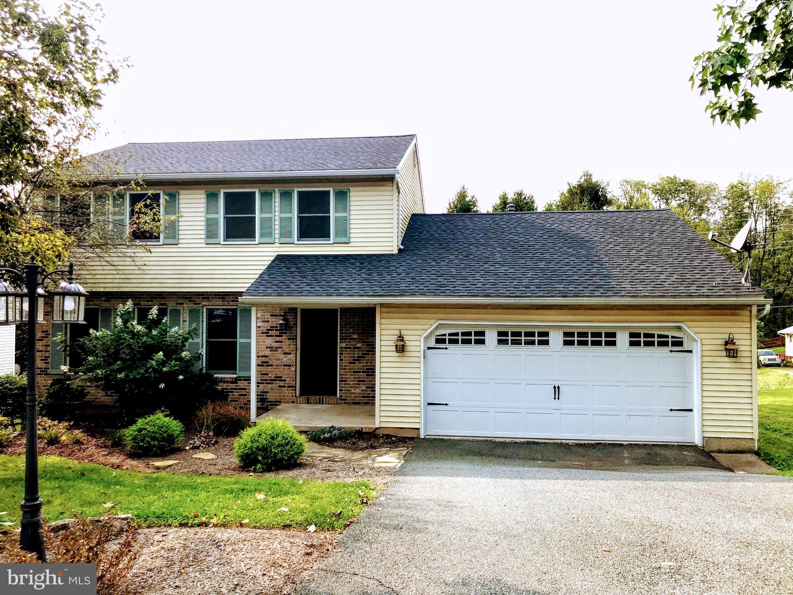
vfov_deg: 49.7
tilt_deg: +1.8
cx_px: 396
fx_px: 641
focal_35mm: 28
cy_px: 298
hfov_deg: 63.4
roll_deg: +0.9
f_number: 1.8
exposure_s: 1/812
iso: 20
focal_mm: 3.99
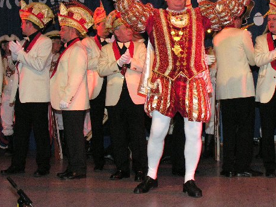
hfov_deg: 31.6
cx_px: 162
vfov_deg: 23.8
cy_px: 58
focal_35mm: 61
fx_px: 486
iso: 200
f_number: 4
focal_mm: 8.9
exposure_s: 1/60.1
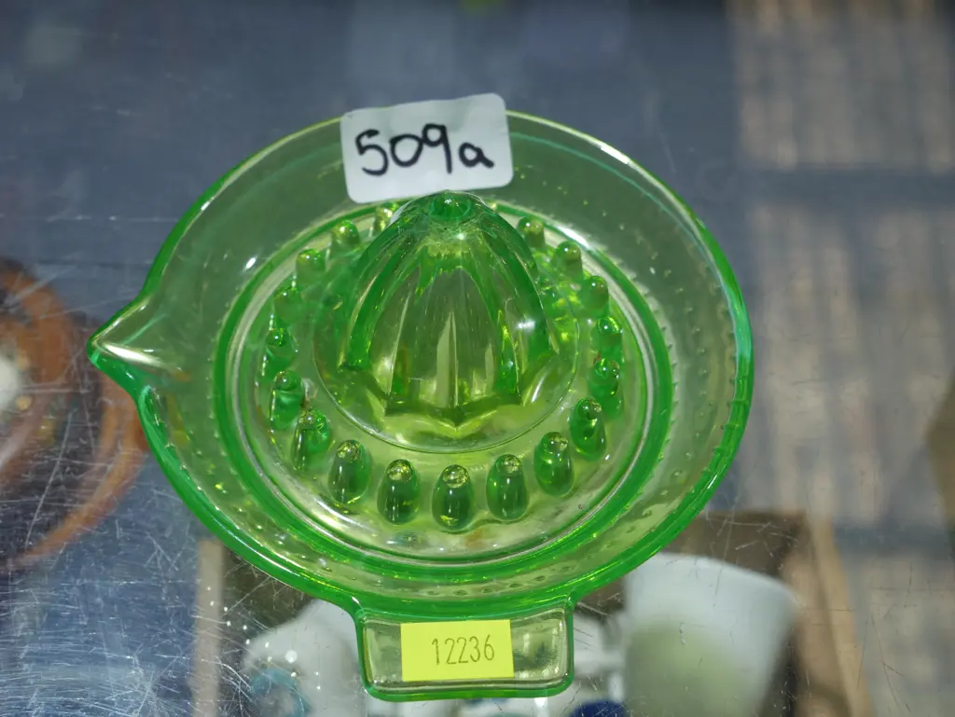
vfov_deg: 26.1
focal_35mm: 56
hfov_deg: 34.3
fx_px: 1546
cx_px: 478
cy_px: 358
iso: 320
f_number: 5.3
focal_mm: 28
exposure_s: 1/60
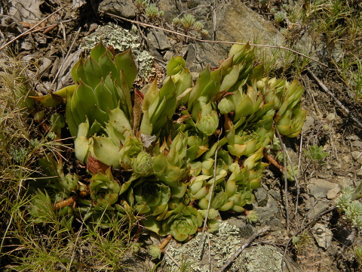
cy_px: 136
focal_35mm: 33
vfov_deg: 42.9
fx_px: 345
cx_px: 181
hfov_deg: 55.4
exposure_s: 1/640
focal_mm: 5.9
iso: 64
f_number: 5.6
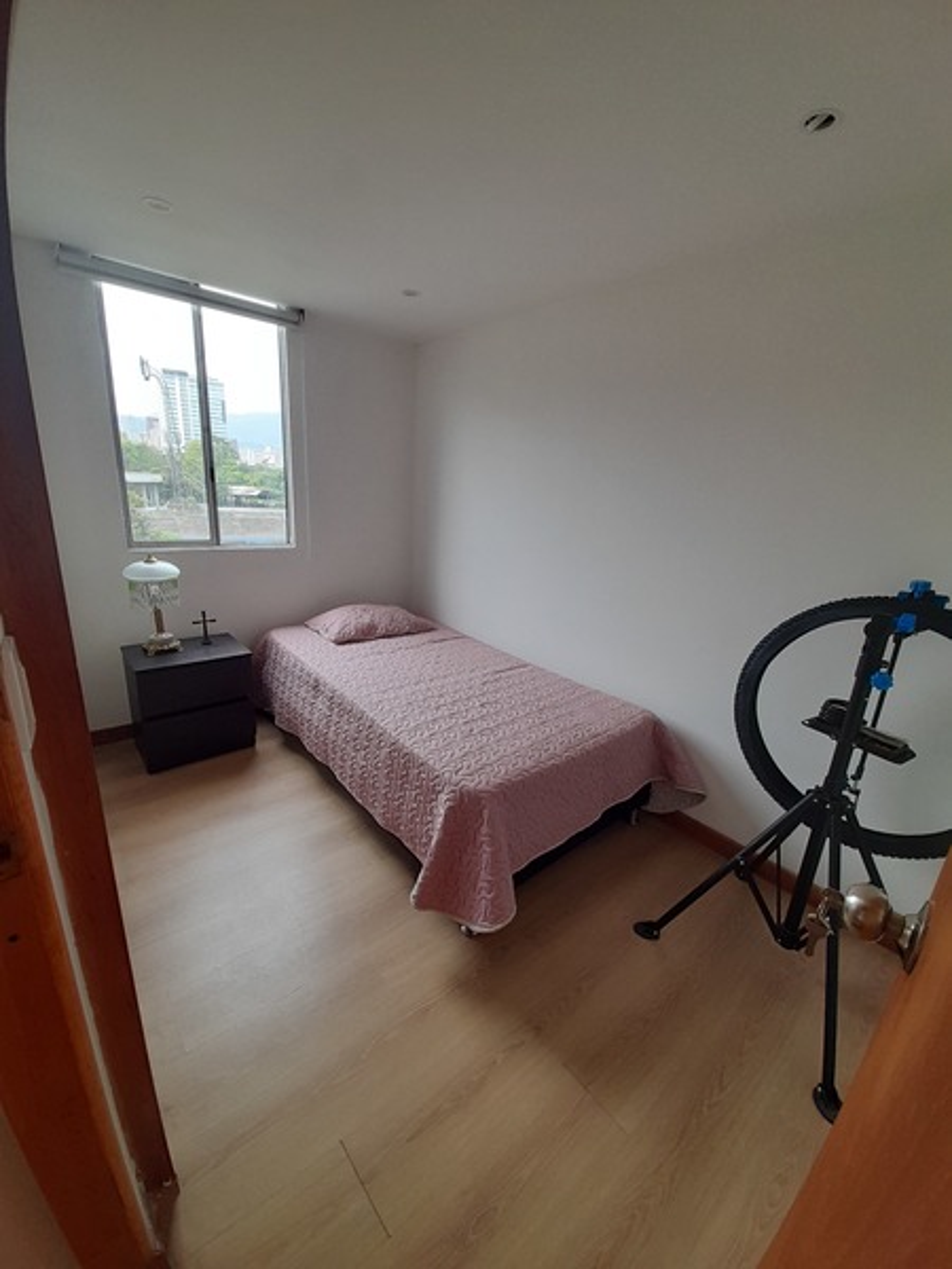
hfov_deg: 89.9
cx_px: 476
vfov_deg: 106.2
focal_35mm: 13
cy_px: 634
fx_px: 477
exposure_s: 1/120
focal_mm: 1.42
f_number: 2.2
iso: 64
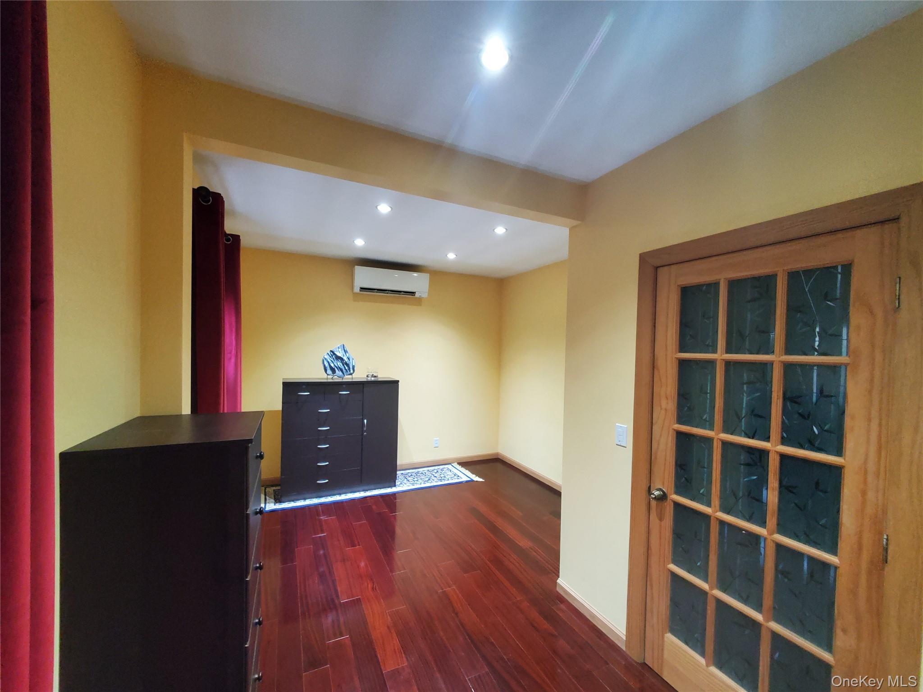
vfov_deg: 89.9
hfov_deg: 106.2
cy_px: 346
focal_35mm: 13
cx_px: 462
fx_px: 347
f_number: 2.2
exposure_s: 1/30
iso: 1000
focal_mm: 1.8
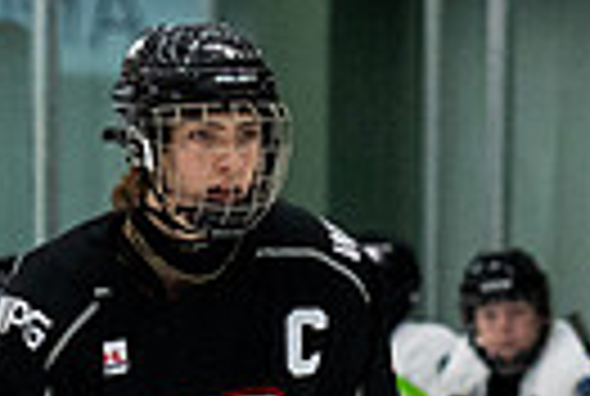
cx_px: 145
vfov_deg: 1.6
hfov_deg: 2.4
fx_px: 14274
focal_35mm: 869
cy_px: 668
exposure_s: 1/640
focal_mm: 105
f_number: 2.8
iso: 1600
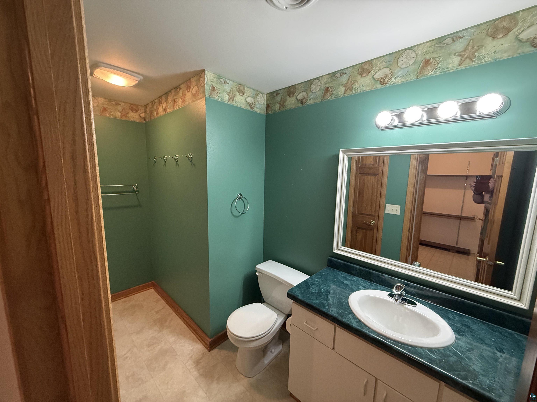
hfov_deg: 102.1
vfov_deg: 85.7
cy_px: 201
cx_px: 268
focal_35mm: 14
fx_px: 217
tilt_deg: -7.6
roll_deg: +0.1
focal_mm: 2.22
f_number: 2.2
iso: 640
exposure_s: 1/120
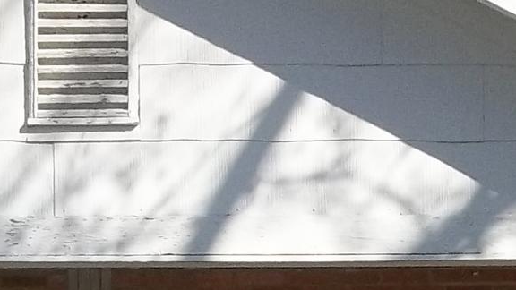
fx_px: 2093
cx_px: 251
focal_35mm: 153
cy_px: 558
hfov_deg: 14.1
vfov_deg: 7.6
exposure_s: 1/200
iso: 80
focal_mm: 4.9
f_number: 8.9
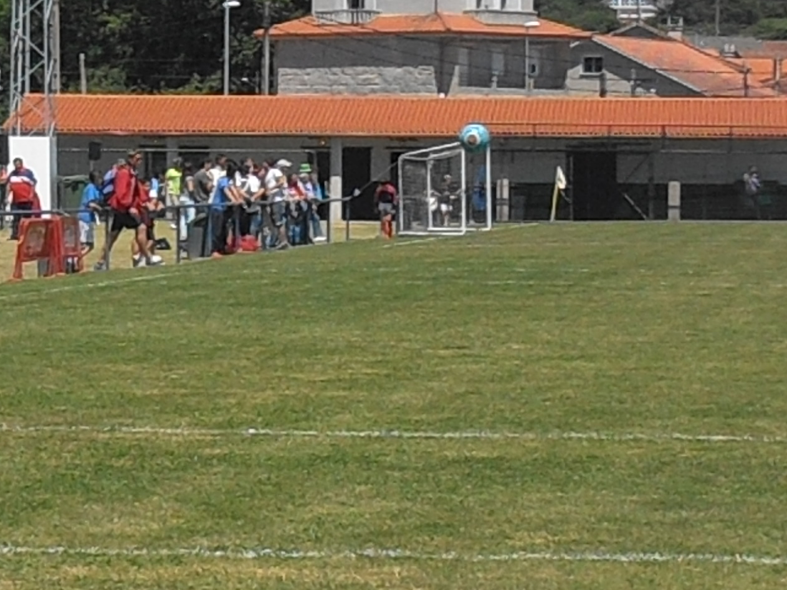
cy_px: 337
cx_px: 155
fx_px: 4092
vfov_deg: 8.2
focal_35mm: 180
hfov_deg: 10.9
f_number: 14
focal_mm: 19.64
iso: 400
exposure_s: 1/320
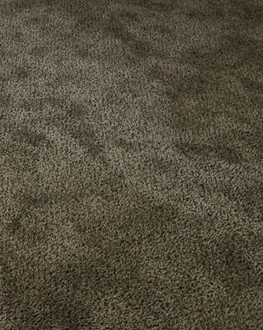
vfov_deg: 19.8
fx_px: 837
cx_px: -59
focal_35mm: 86
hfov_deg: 17.0
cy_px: -139
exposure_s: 1/180
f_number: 1.8
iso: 64
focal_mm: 5.4
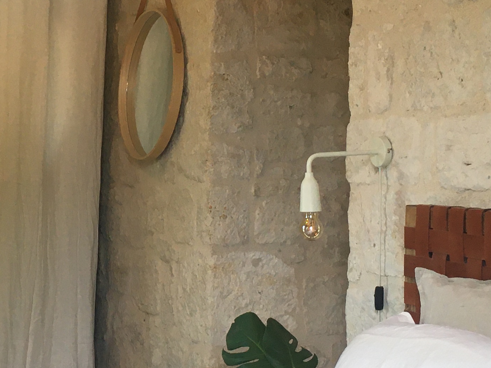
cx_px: 77
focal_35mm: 84
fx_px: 1191
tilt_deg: +2.6
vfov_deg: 17.5
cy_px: 135
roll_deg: -1.6
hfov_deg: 22.9
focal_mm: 4.15
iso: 25
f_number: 2.2
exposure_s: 1/33
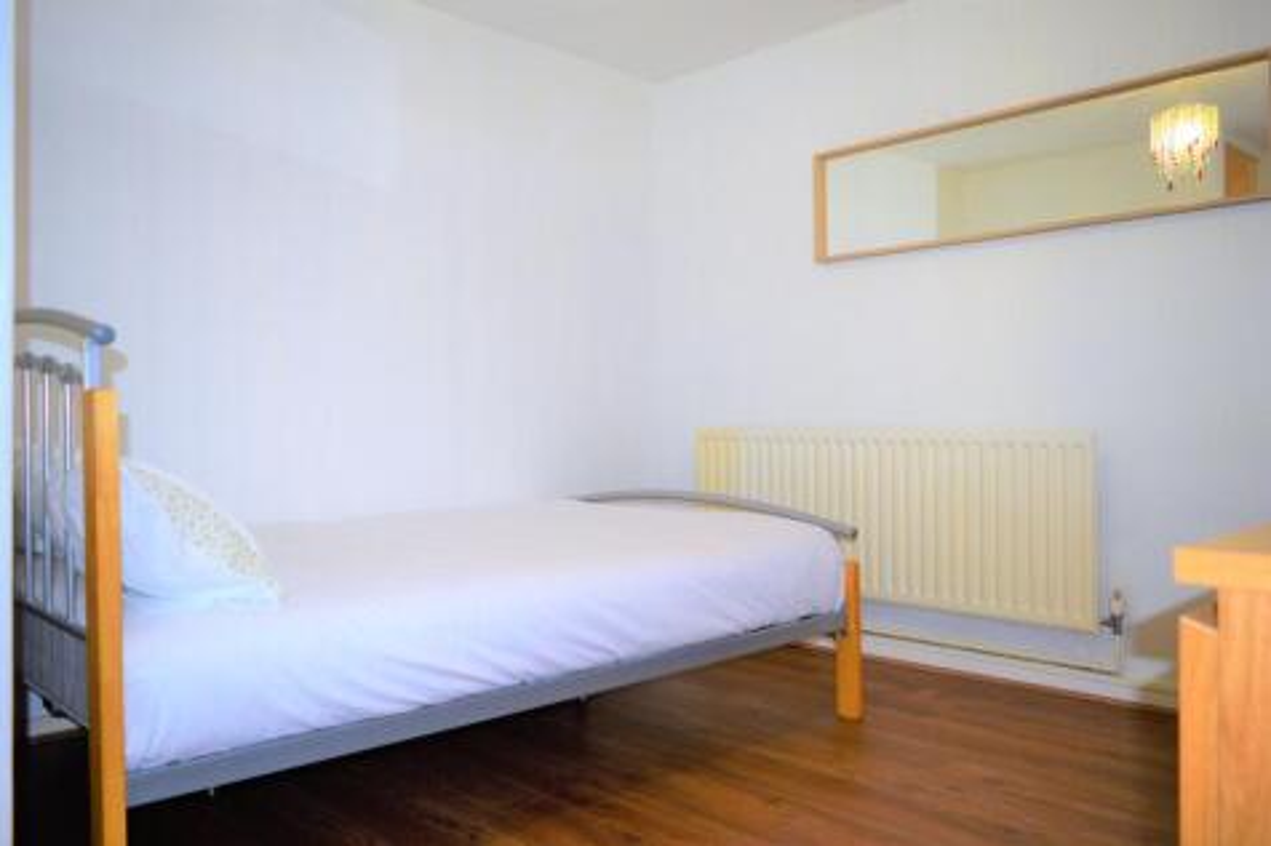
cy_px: 423
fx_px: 953
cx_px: 636
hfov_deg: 67.4
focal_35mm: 27
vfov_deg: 47.9
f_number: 3.5
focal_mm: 18
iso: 400
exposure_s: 1/60
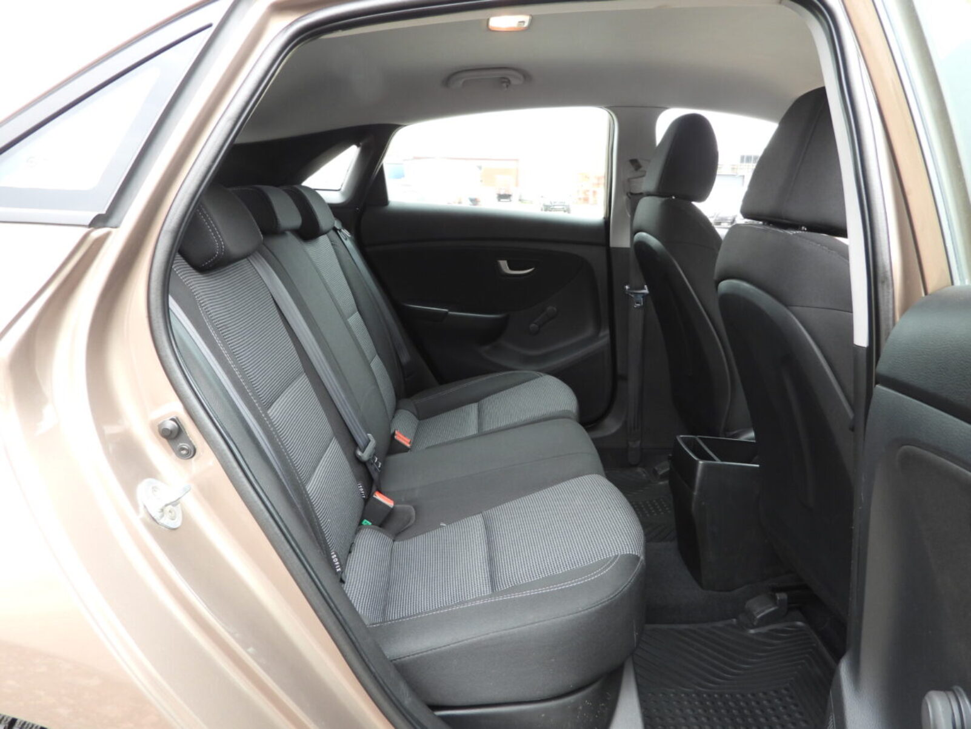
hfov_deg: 71.6
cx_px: 486
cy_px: 364
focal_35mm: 24
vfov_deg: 56.8
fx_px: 673
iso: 100
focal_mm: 4.3
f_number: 2.8
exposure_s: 1/30
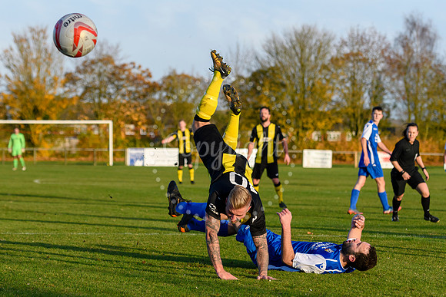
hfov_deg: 13.7
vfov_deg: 9.1
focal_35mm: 150
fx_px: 1861
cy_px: 153
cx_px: 208
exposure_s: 1/2000
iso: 500
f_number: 4
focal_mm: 92
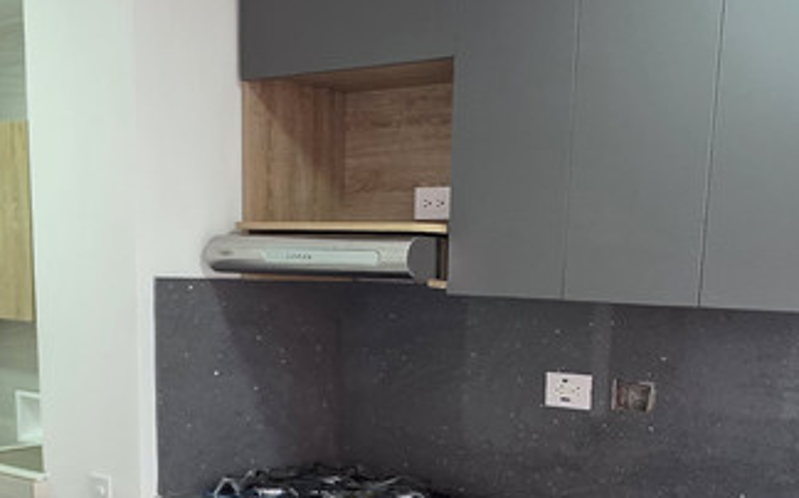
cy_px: 518
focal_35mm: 46
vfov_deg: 26.2
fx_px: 1001
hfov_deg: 43.4
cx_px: 461
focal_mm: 2.2
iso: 200
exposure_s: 1/120
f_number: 1.9
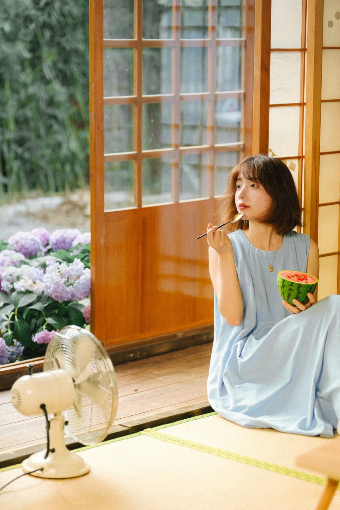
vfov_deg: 22.1
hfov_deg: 14.9
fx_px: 1303
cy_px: 255
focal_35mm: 92
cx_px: 170
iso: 400
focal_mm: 92
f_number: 2.8
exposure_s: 1/400
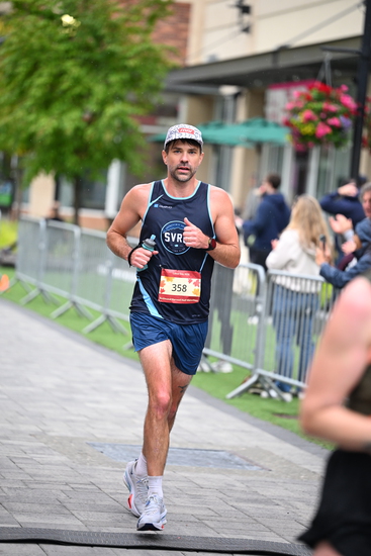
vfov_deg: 14.1
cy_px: 278
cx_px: 186
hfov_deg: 9.5
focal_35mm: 145
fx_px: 2240
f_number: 2.8
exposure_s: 1/1600
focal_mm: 145
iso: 1250
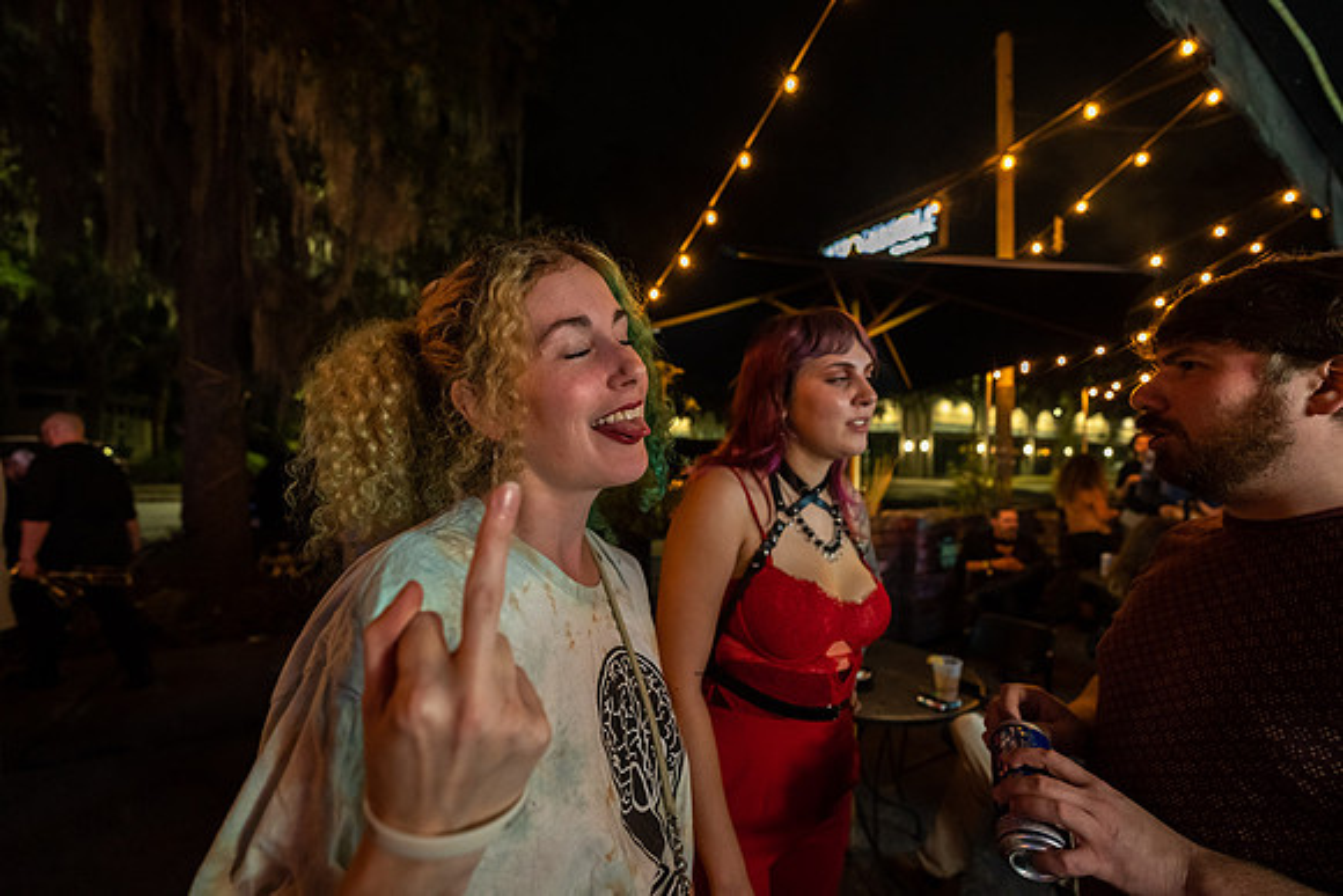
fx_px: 548
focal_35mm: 15
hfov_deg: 101.5
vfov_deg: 78.5
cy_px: 448
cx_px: 672
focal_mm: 14.7
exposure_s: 1/80
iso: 3200
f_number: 2.8
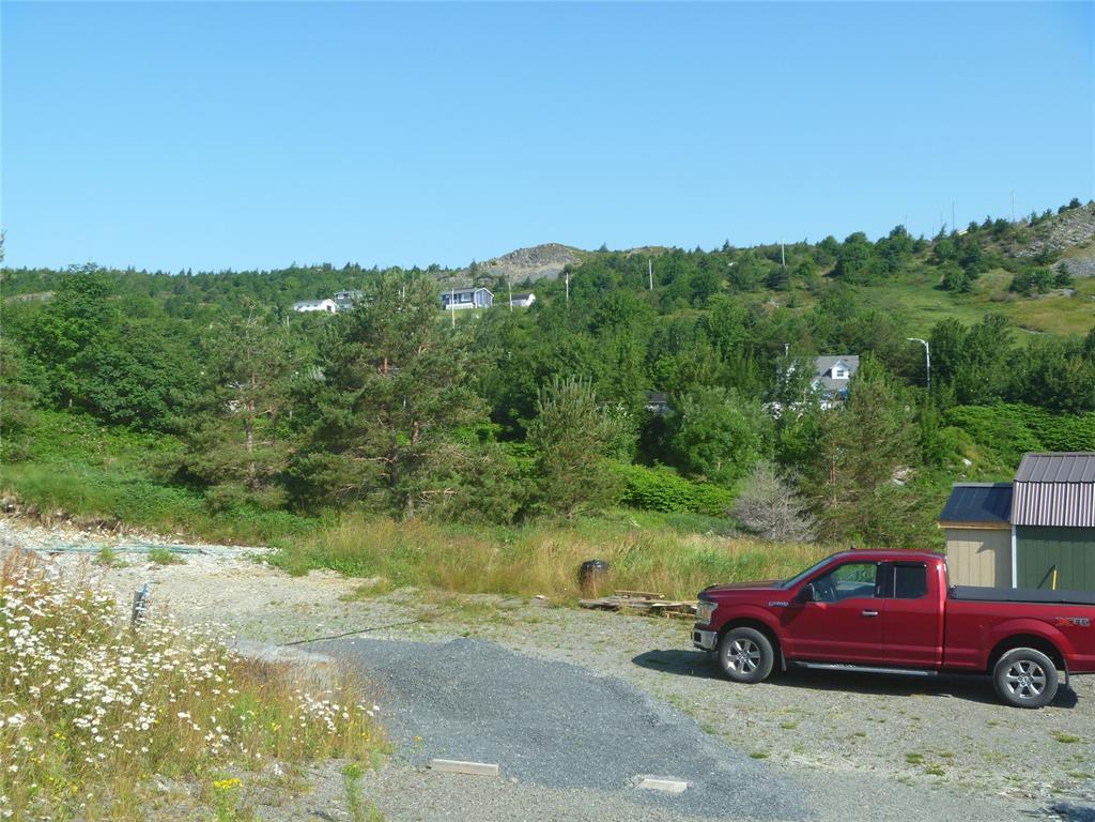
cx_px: 548
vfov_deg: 40.7
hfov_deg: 52.6
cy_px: 411
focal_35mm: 35
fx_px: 1107
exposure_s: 1/250
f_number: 4.5
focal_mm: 6.3
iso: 80
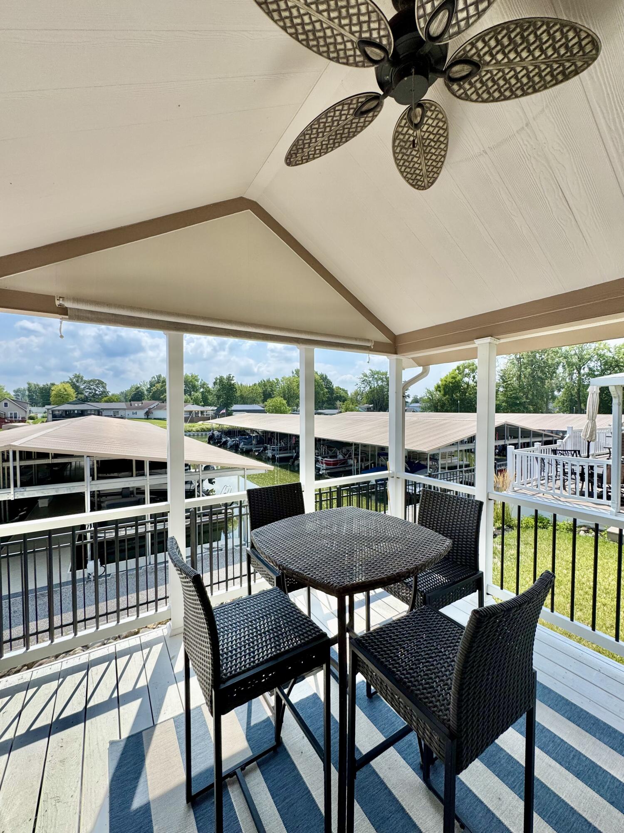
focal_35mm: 14
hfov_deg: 85.7
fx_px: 336
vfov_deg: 102.1
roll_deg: +1.2
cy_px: 416
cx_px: 312
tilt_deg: -1.8
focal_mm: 2.22
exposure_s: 1/1637
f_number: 2.2
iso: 50
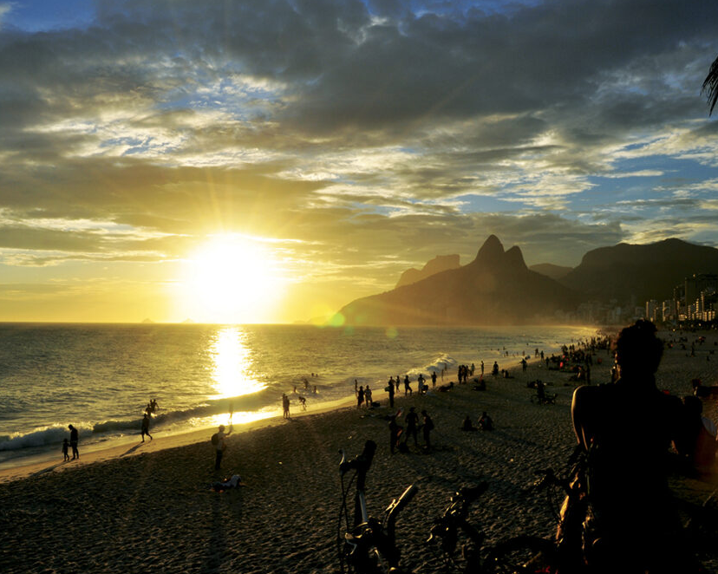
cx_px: 297
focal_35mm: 37
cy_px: 293
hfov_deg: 49.4
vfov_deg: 40.5
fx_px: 777
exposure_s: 1/125
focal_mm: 21
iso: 200
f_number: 25
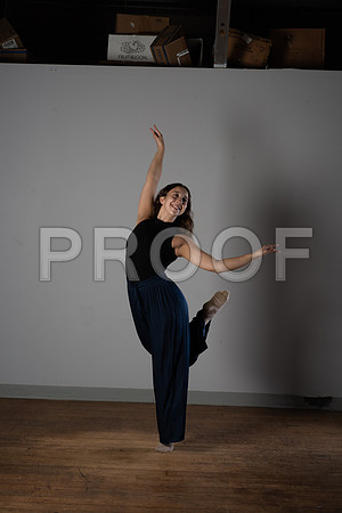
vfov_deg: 33.4
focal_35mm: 60
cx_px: 171
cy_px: 256
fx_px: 855
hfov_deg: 22.6
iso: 200
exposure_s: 1/125
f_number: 9
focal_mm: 60
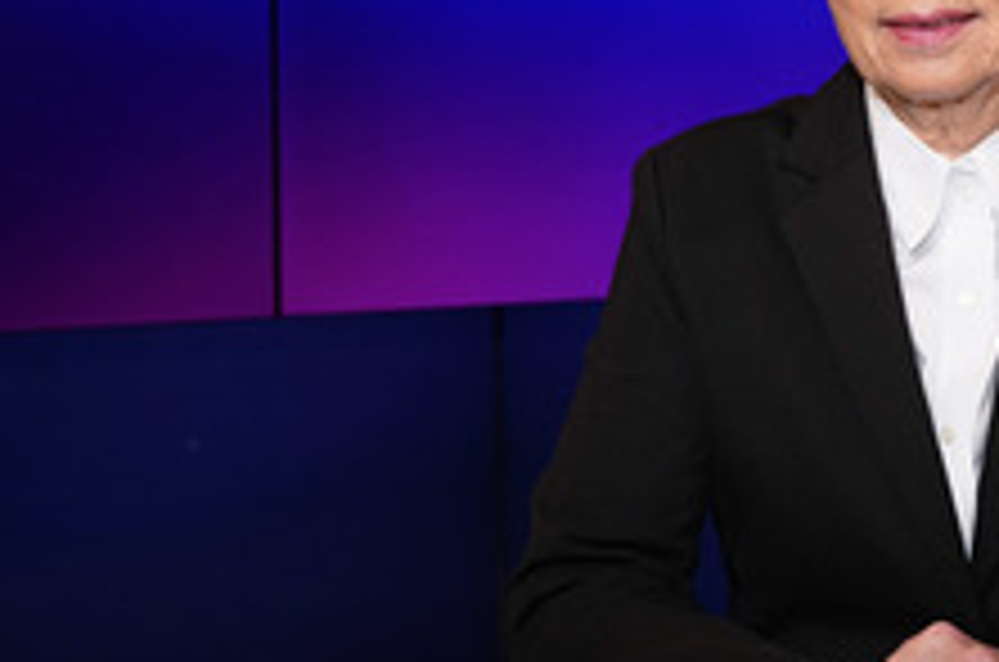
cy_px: 234
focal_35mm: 57
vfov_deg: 23.6
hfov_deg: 32.9
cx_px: 943
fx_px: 1578
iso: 2000
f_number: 5
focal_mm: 28
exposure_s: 1/125
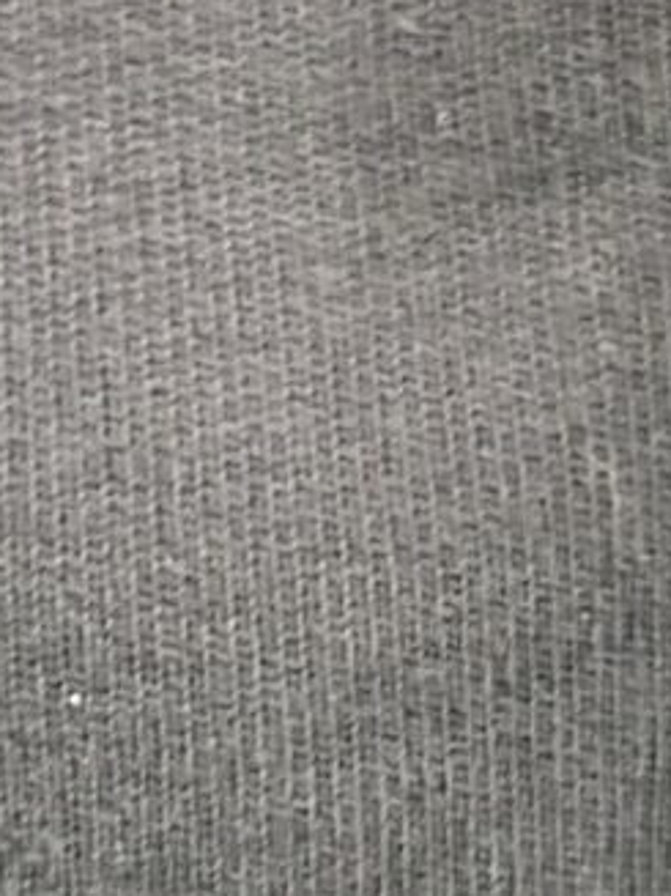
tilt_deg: -16.8
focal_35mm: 188
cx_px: 907
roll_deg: +1.9
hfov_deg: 7.8
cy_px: -77
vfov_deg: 10.4
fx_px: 4862
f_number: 1.78
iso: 1000
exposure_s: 1/30
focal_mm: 6.76
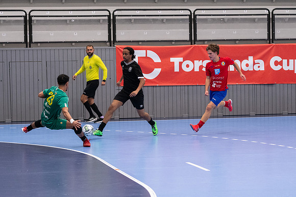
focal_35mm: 109
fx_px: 895
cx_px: 148
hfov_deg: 18.8
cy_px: 98
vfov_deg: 12.6
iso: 4000
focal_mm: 70
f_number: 3.2
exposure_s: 1/640
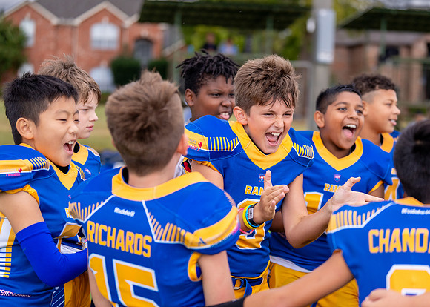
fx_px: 969
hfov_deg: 25.0
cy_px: 146
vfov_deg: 18.0
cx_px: 242
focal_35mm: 79
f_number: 2.8
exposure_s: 1/1250
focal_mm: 70
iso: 500
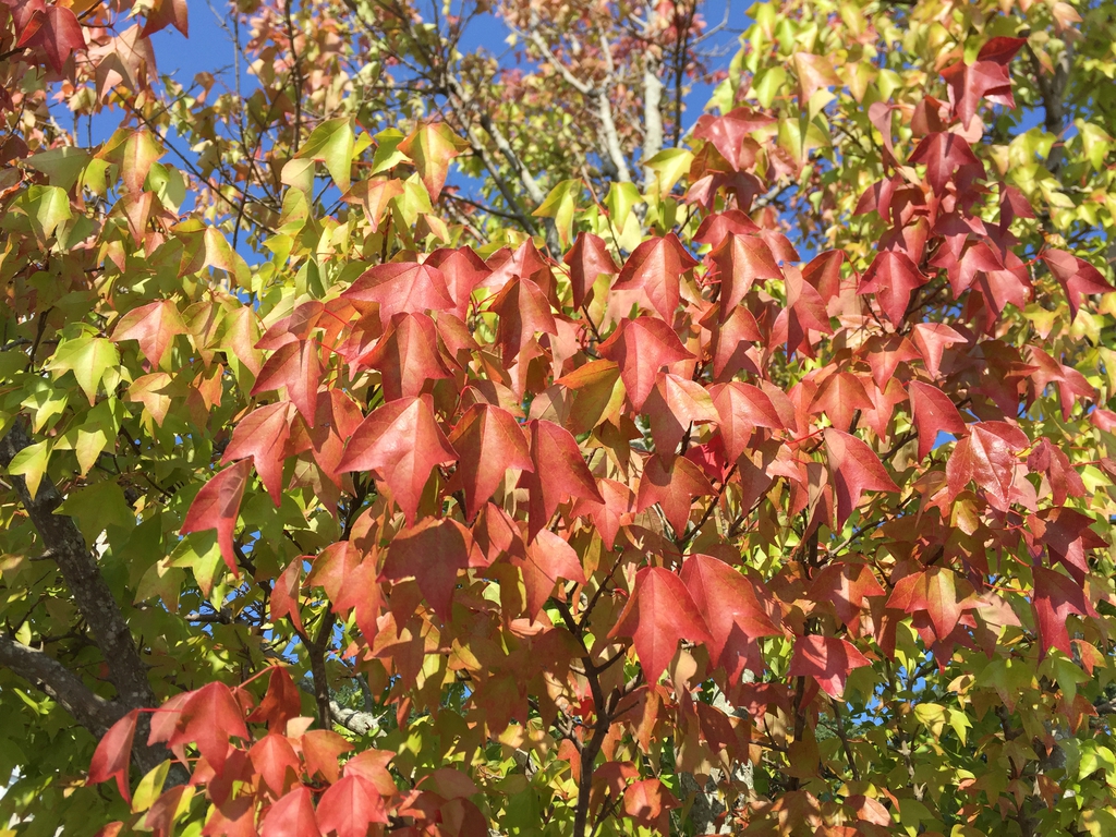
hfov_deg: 61.7
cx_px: 558
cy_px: 418
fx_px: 935
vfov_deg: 48.2
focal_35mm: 29
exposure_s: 1/989
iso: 32
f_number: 2.2
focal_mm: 4.15
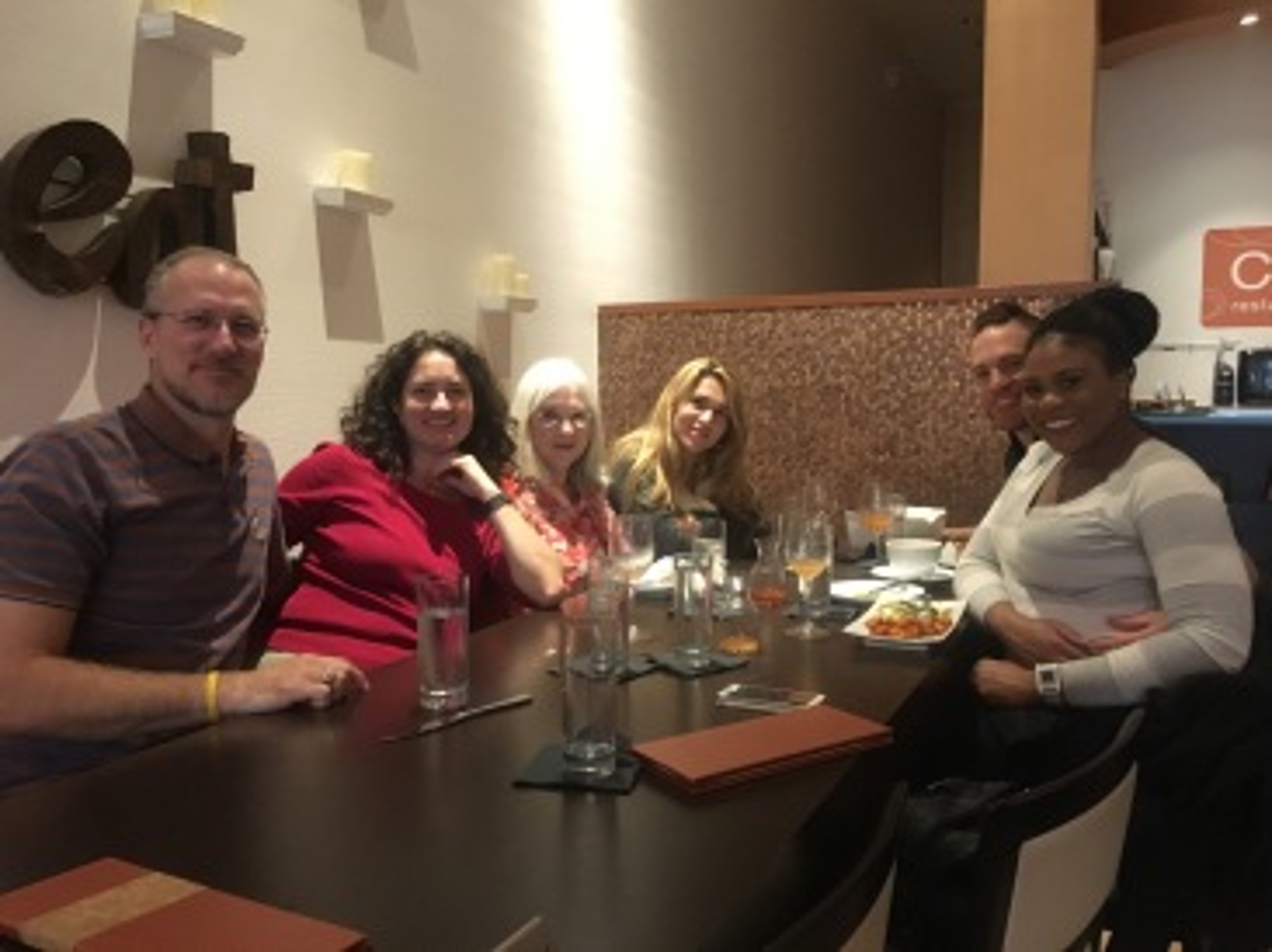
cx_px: 636
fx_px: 1065
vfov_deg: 48.2
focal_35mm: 29
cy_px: 476
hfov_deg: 61.7
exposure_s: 1/15
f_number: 2.2
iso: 320
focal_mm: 4.15
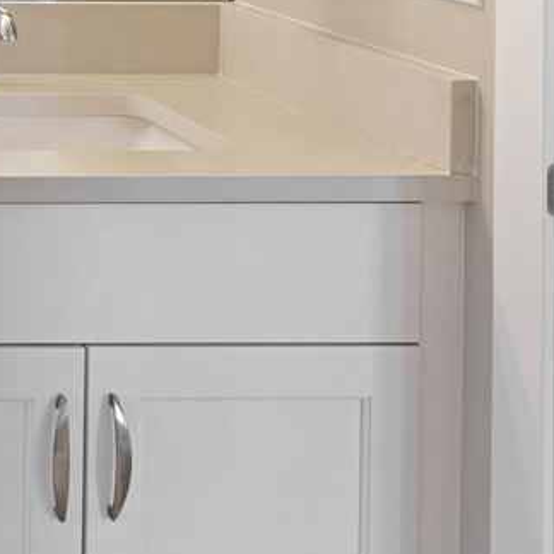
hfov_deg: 16.6
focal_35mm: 86
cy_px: -235
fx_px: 1557
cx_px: -462
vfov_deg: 18.3
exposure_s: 1/5
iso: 400
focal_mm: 16
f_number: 9
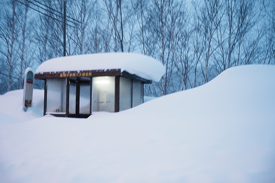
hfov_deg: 43.0
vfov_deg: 29.4
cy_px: 92
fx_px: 349
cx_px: 138
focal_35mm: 46
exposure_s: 1/20
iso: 125
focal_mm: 45.7
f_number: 3.2
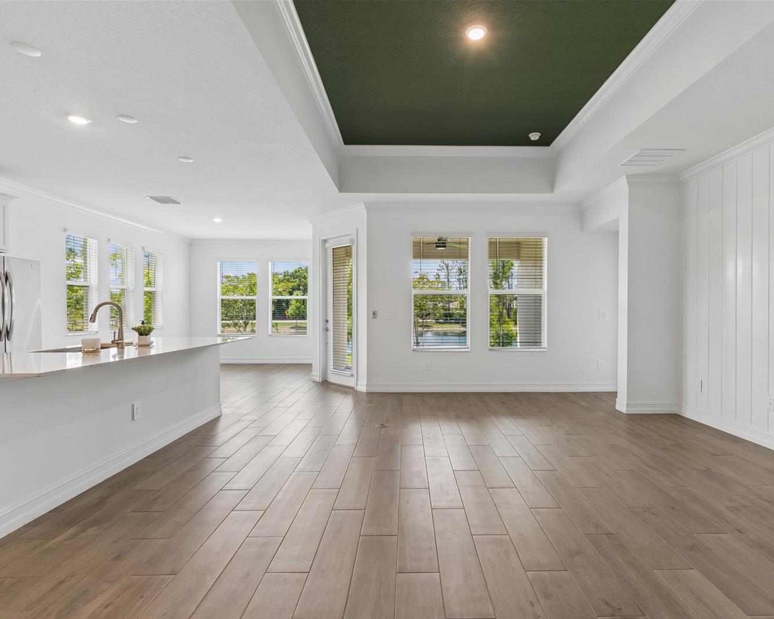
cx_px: 409
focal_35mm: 17
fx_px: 389
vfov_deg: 77.0
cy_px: 311
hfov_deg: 89.6
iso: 100
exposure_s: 1/4
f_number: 7.1
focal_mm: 10
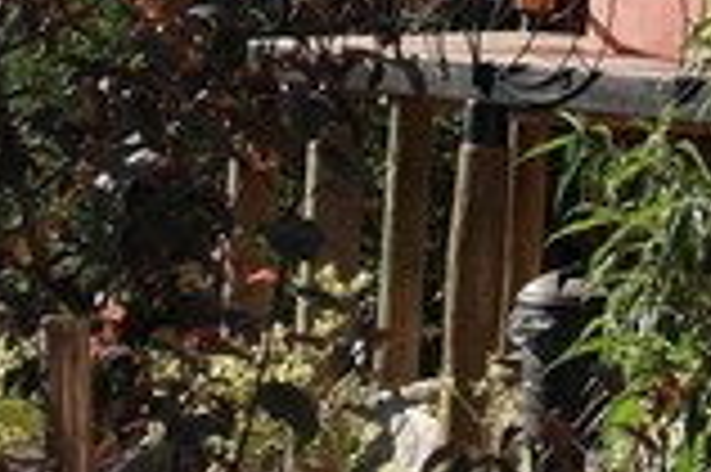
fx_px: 2249
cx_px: 792
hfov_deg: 17.3
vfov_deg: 11.5
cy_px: -247
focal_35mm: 114
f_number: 7.1
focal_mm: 20
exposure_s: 1/320
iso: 200
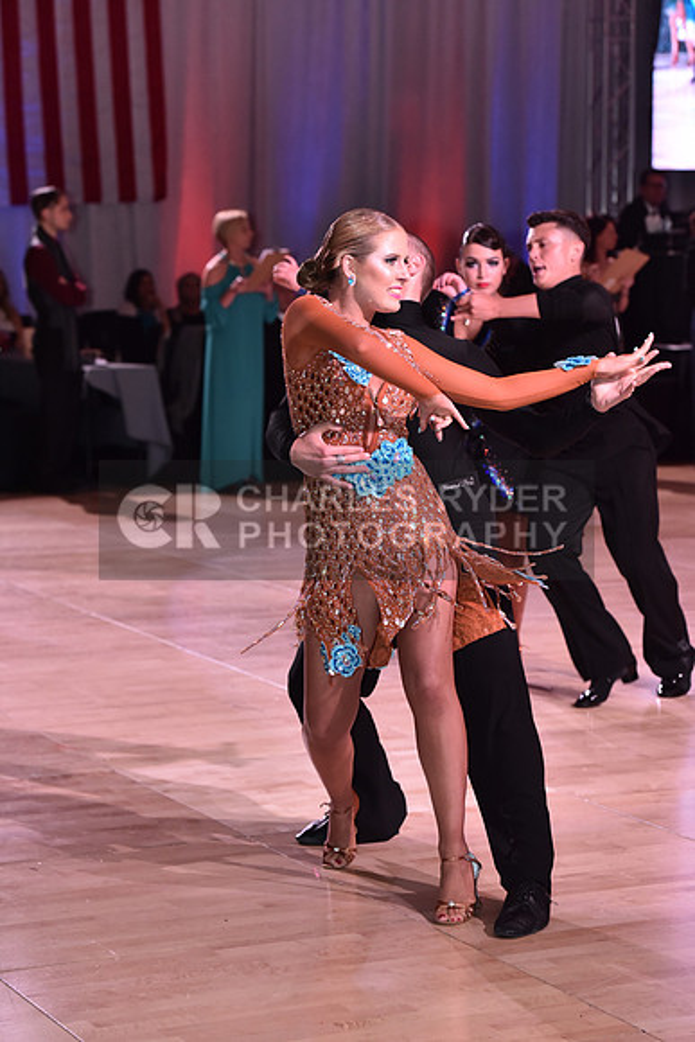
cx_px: 348
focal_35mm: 92
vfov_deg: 22.1
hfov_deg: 14.9
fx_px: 2662
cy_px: 521
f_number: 4.5
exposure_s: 1/250
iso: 1600
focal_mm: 92
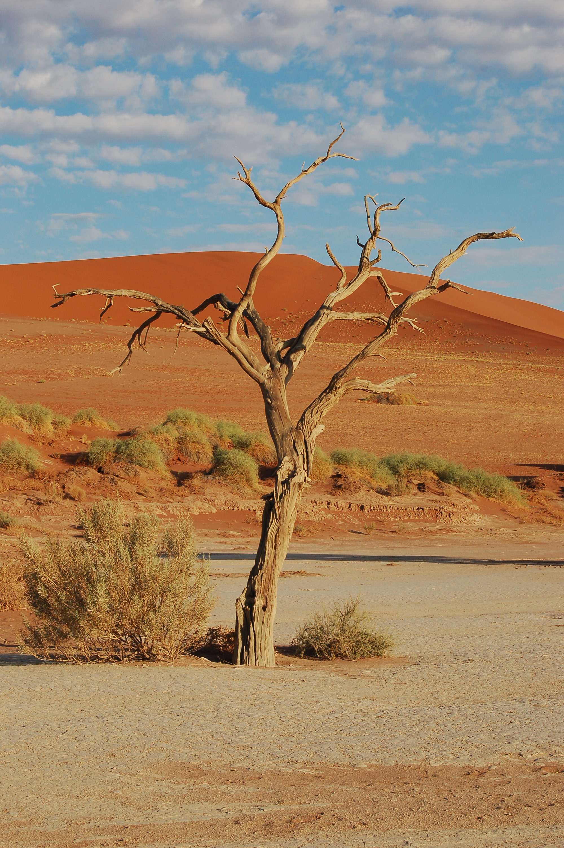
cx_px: 282
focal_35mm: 82
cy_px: 424
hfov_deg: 16.5
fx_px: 1942
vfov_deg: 24.6
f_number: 10
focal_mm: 55
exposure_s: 1/320
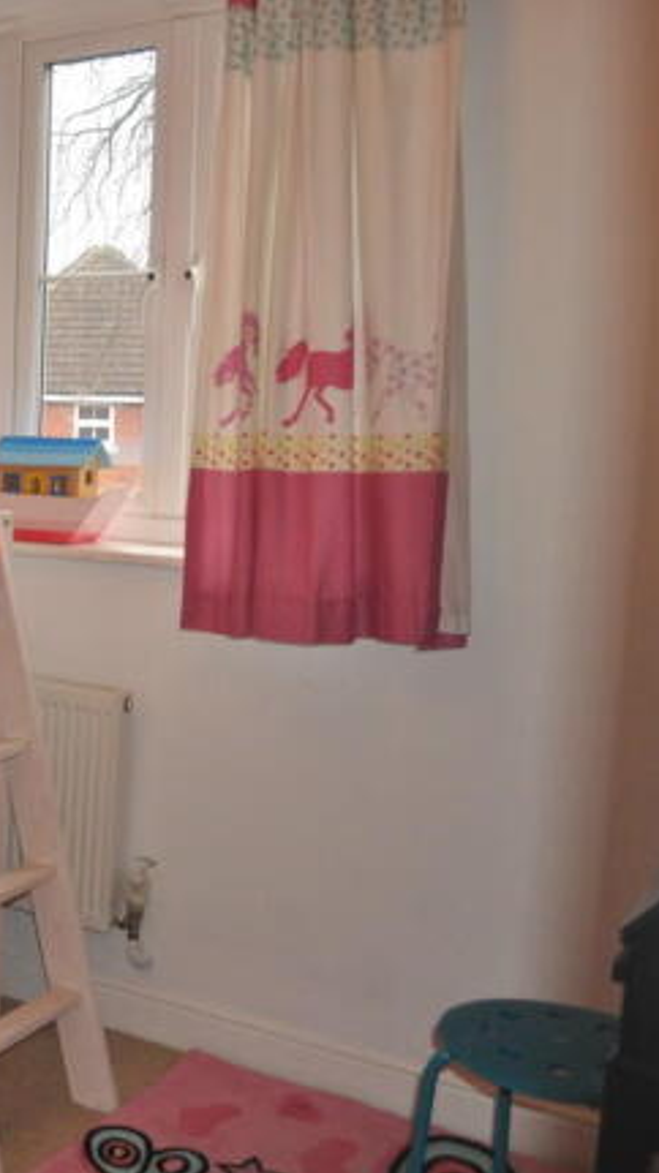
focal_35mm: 43
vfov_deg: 47.4
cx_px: -139
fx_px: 1338
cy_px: 591
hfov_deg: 24.9
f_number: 3.5
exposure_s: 1/60
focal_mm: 18
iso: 800
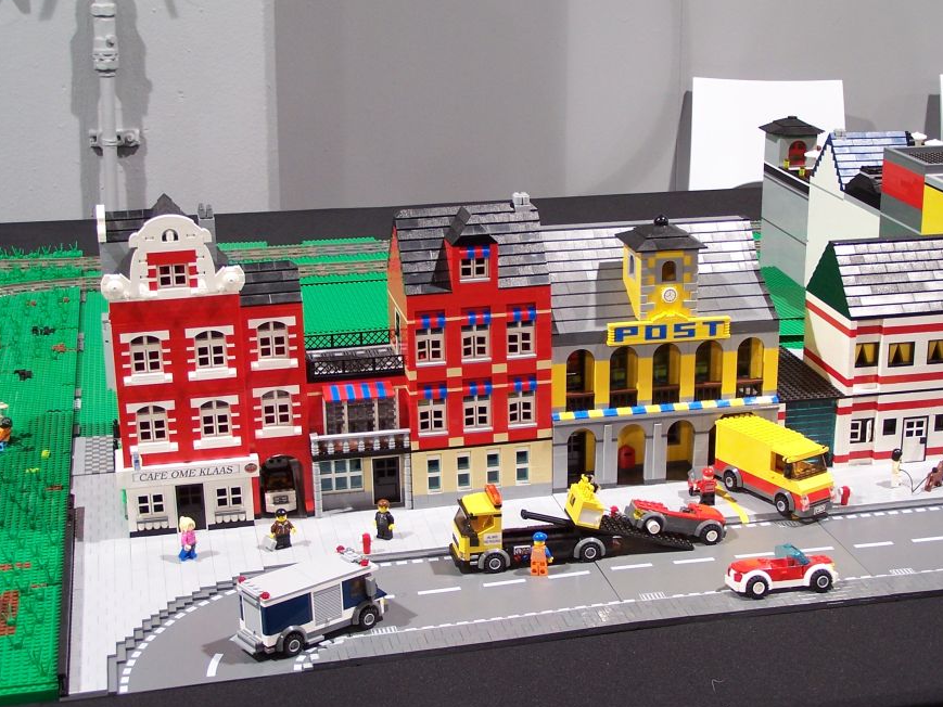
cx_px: 548
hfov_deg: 29.3
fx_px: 1798
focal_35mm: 66
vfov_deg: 22.3
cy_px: 347
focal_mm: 9.3
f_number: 3.1
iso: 80
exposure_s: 1/4
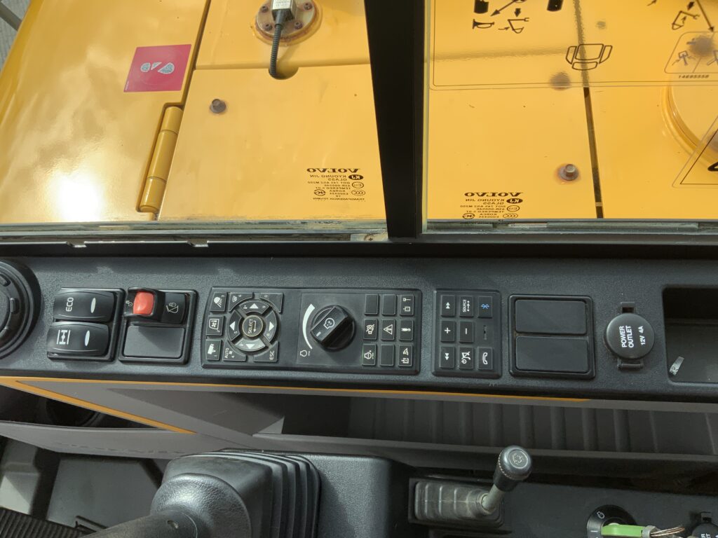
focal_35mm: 29
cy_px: 269
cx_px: 359
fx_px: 602
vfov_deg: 48.2
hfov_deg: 61.7
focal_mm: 3
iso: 16
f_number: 1.8
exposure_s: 1/898
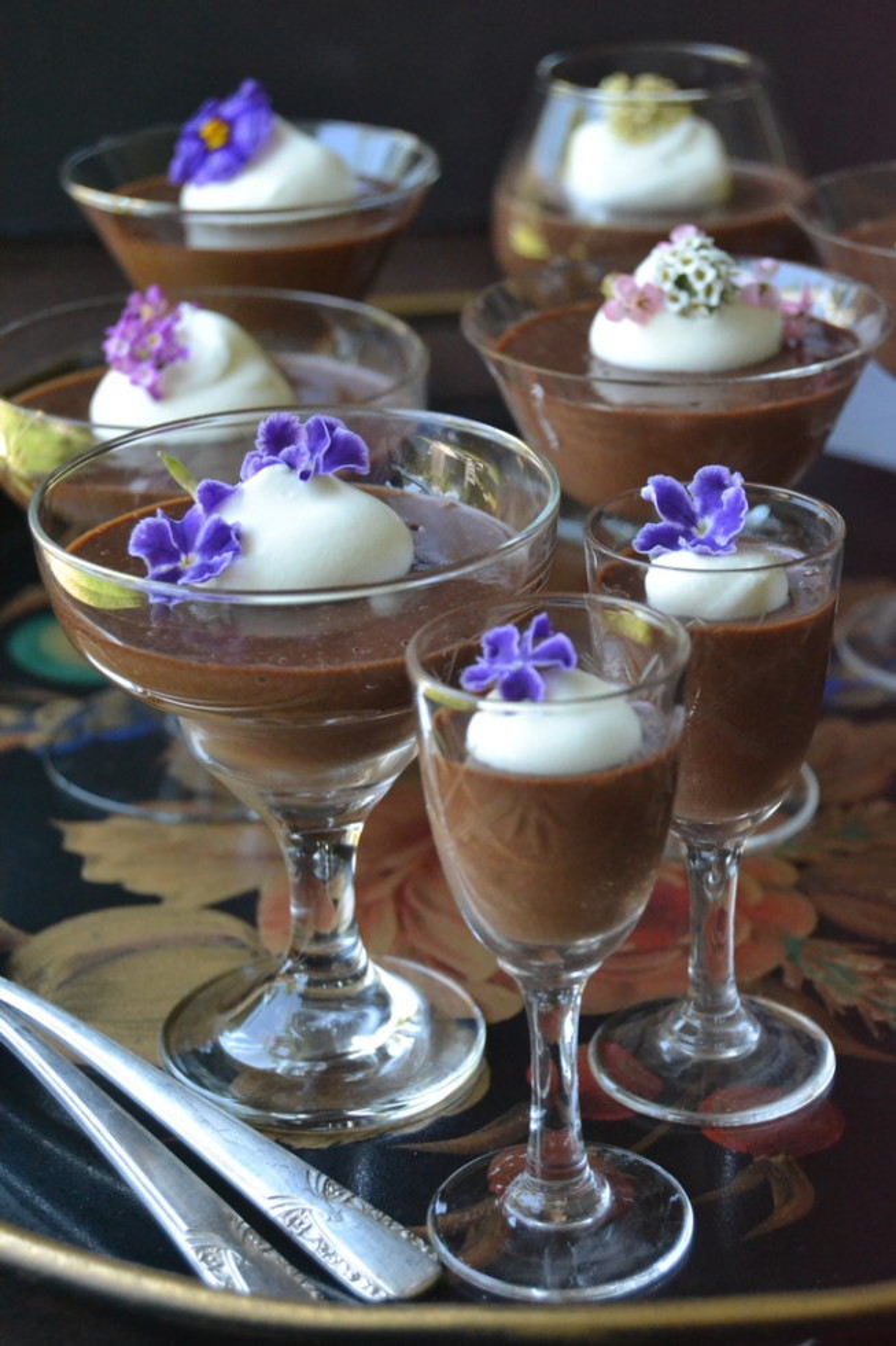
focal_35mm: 78
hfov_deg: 17.5
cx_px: 448
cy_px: 673
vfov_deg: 26.0
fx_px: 2913
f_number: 5.6
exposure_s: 1/400
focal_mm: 52
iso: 3200
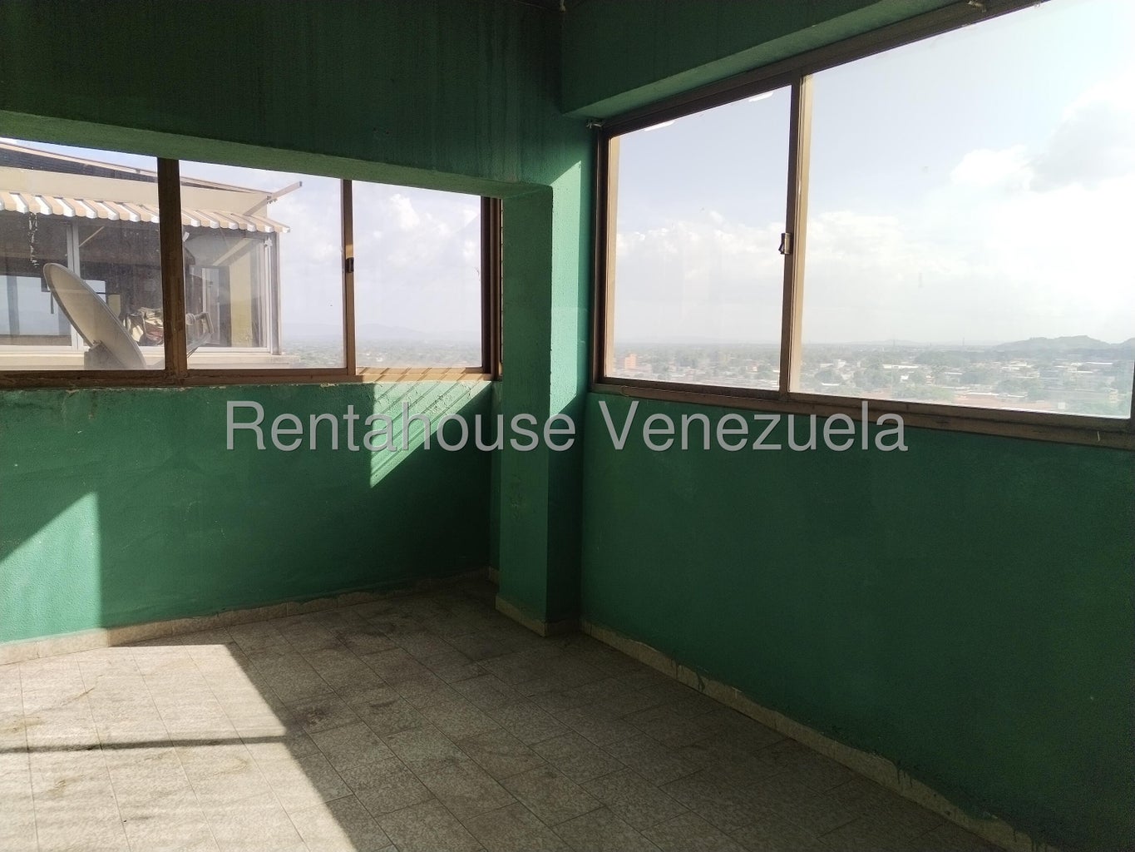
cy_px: 426
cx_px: 568
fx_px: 951
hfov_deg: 61.7
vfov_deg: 48.2
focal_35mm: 29
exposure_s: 1/630
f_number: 1.8
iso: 100
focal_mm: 4.75
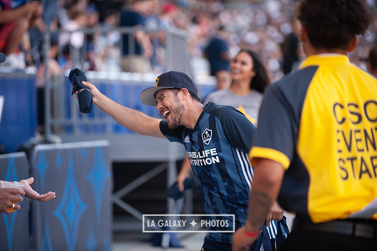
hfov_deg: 13.3
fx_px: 1622
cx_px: 188
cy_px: 126
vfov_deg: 8.8
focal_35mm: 155
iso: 800
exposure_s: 1/500
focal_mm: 155
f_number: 2.8
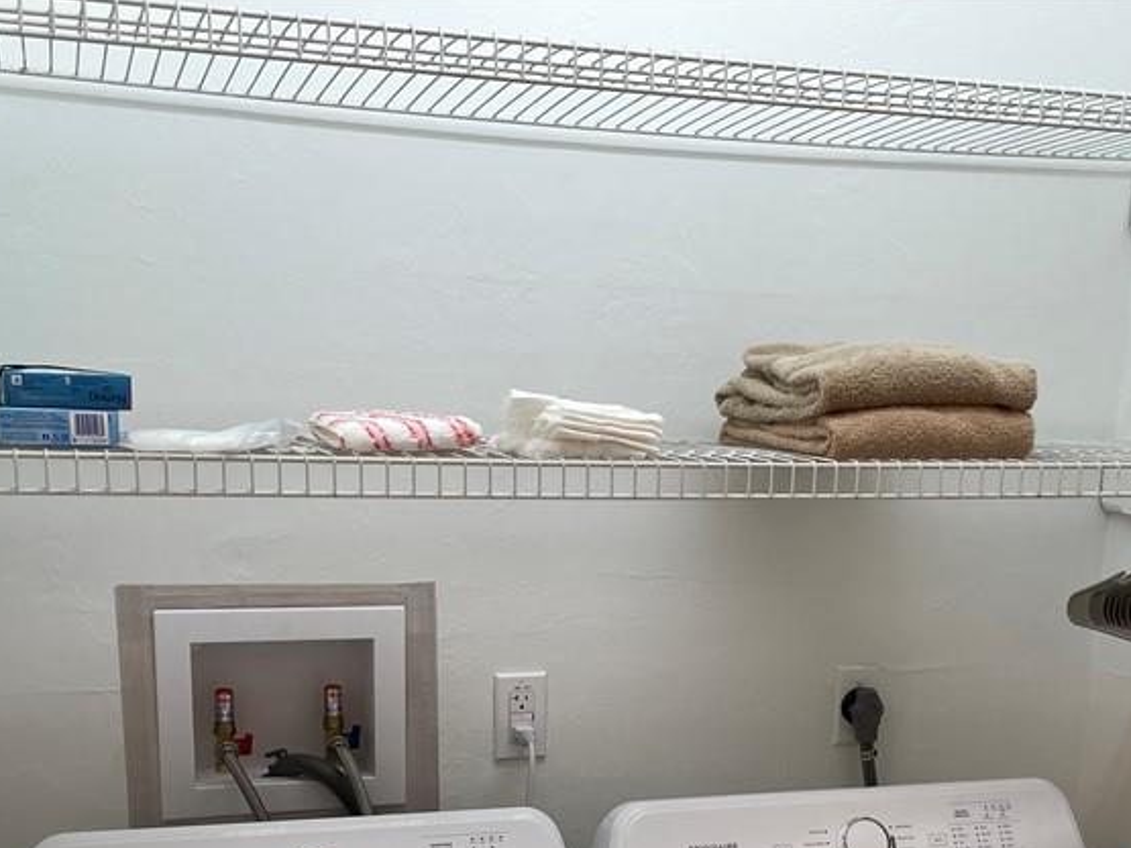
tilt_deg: -13.0
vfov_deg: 28.9
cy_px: 777
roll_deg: -2.3
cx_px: 630
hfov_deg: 39.6
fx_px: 1568
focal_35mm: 48
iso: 50
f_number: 1.6
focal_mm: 4.2
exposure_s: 1/120
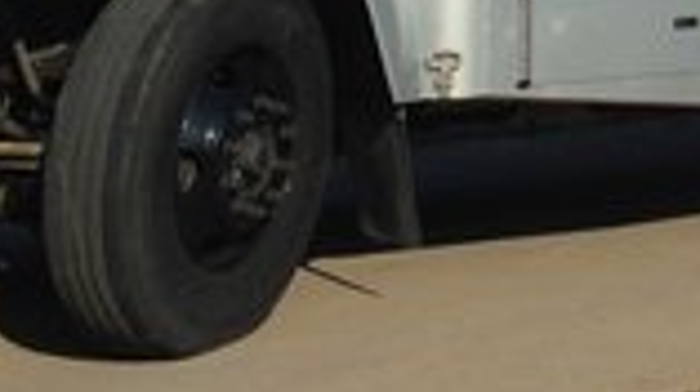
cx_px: 820
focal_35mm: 117
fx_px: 2170
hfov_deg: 17.5
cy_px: -343
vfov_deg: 9.7
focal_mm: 4.12
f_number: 2.4
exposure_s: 1/2262
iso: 50
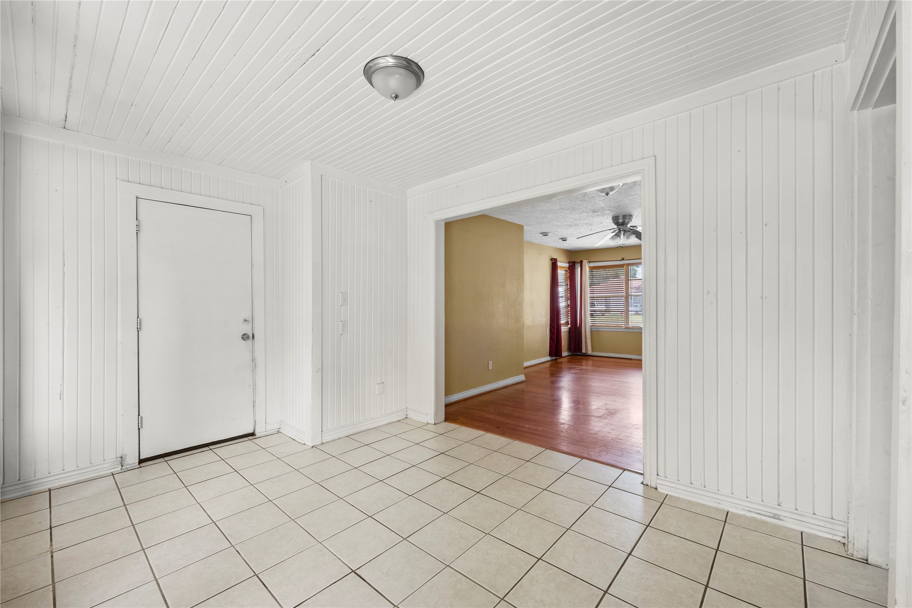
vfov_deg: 81.2
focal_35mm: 14
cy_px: 304
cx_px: 456
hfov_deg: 104.3
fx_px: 355
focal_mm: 14
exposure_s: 1/4
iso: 500
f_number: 8
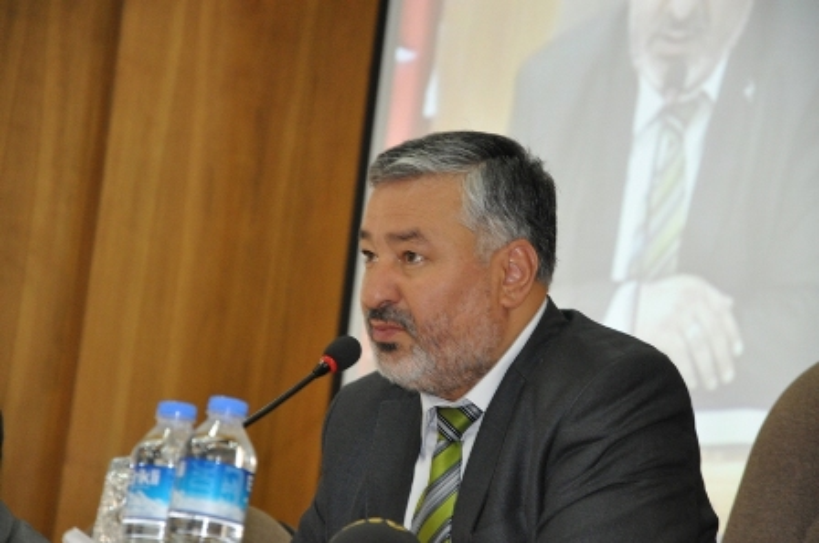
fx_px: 3577
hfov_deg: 13.1
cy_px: 272
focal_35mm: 158
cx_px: 410
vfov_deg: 8.7
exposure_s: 1/25
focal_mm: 105
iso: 1600
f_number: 5.6
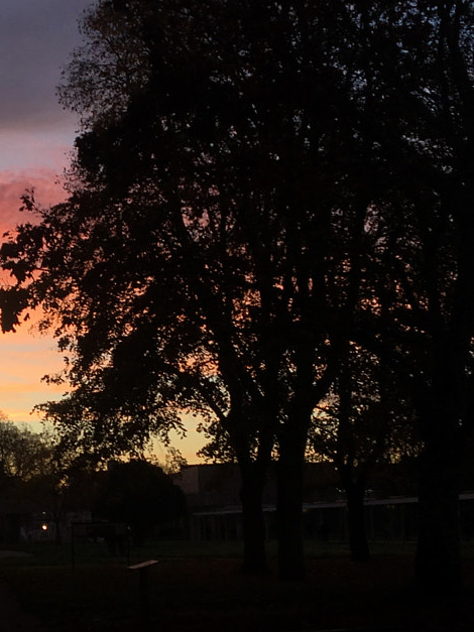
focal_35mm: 74
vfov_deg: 26.1
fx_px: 1352
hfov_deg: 19.7
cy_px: 456
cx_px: 116
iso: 25
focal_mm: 4.15
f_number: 2.2
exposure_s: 1/139
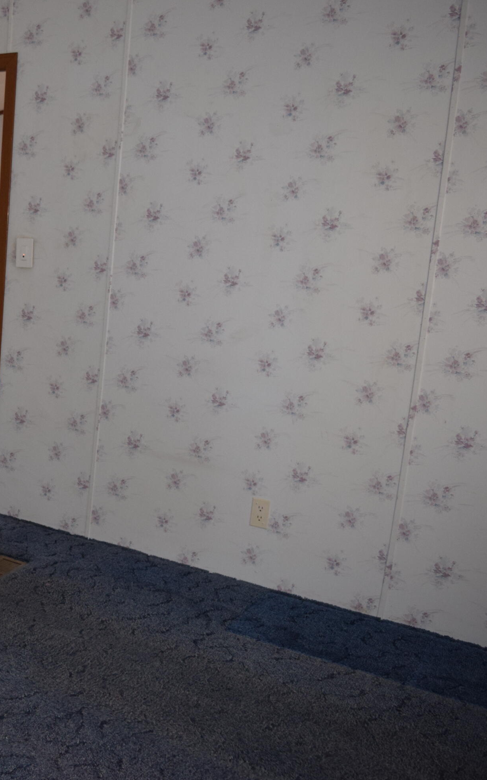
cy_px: 392
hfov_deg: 27.0
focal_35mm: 42
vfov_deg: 47.2
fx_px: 892
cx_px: -99
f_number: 4
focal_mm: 18
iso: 800
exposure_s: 1/60
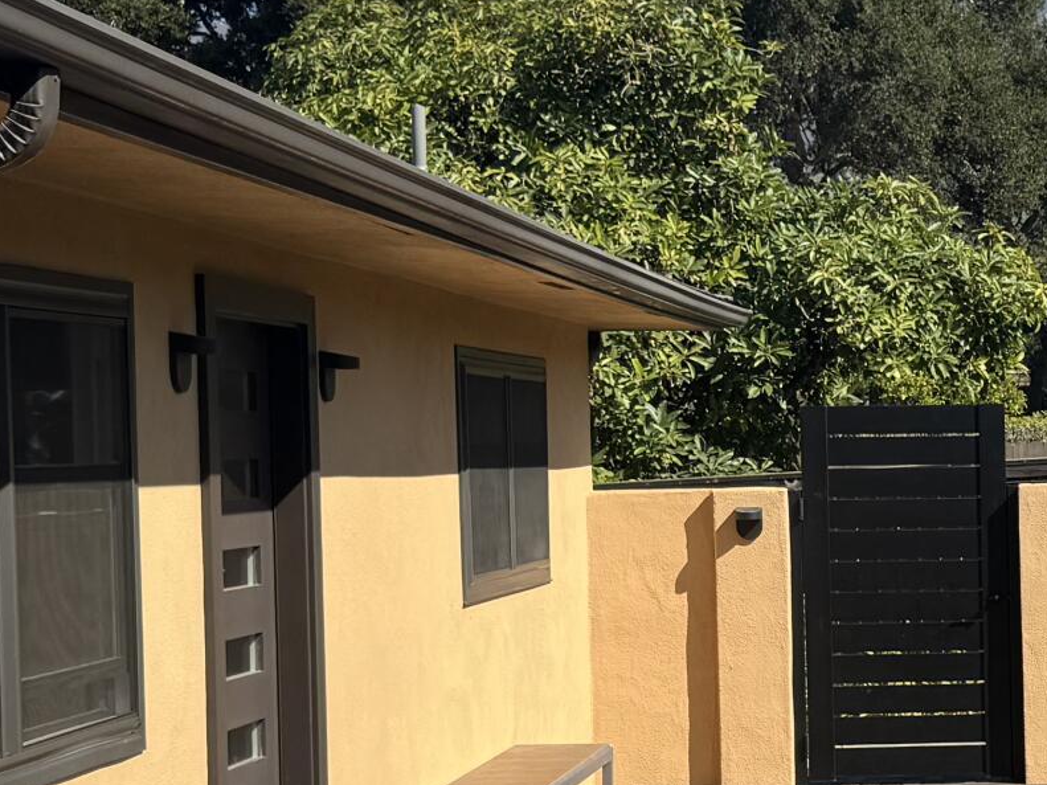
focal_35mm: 91
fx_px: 2752
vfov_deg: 16.2
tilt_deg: -3.0
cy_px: 565
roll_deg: +0.7
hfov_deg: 20.1
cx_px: 1280
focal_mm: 6.76
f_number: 1.78
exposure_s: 1/3597
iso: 80
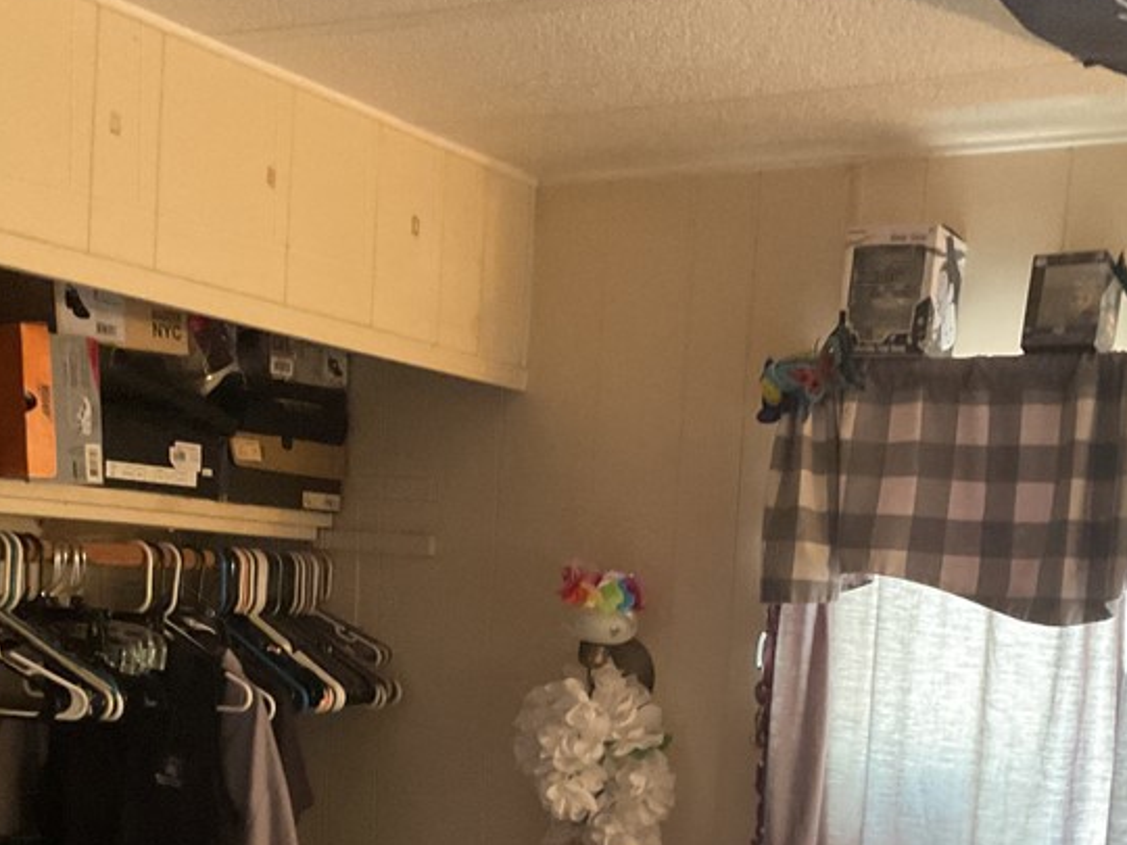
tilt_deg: -3.4
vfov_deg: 25.8
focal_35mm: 55
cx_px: 645
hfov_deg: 34.9
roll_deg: -3.4
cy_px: 737
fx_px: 1791
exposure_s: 1/30
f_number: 1.8
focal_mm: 3
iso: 400
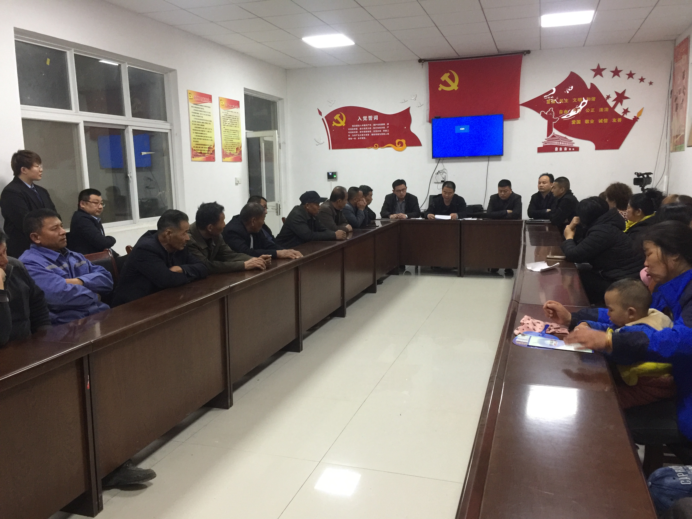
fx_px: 580
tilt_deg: -7.6
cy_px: 260
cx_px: 346
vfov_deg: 48.2
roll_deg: +0.2
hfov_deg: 61.7
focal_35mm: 29
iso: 125
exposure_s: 1/17
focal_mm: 4.15
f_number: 2.2
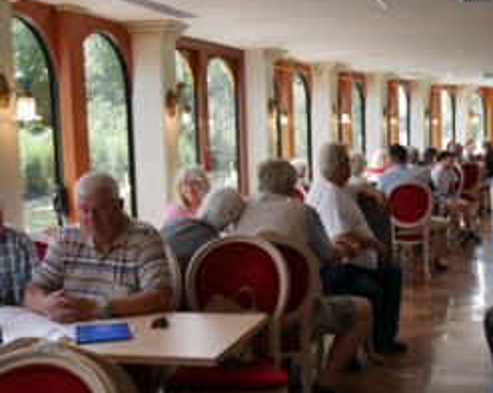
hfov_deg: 32.7
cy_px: 221
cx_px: 335
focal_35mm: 57
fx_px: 831
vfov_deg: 26.6
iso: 200
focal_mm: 18
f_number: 4.1
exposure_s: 1/80
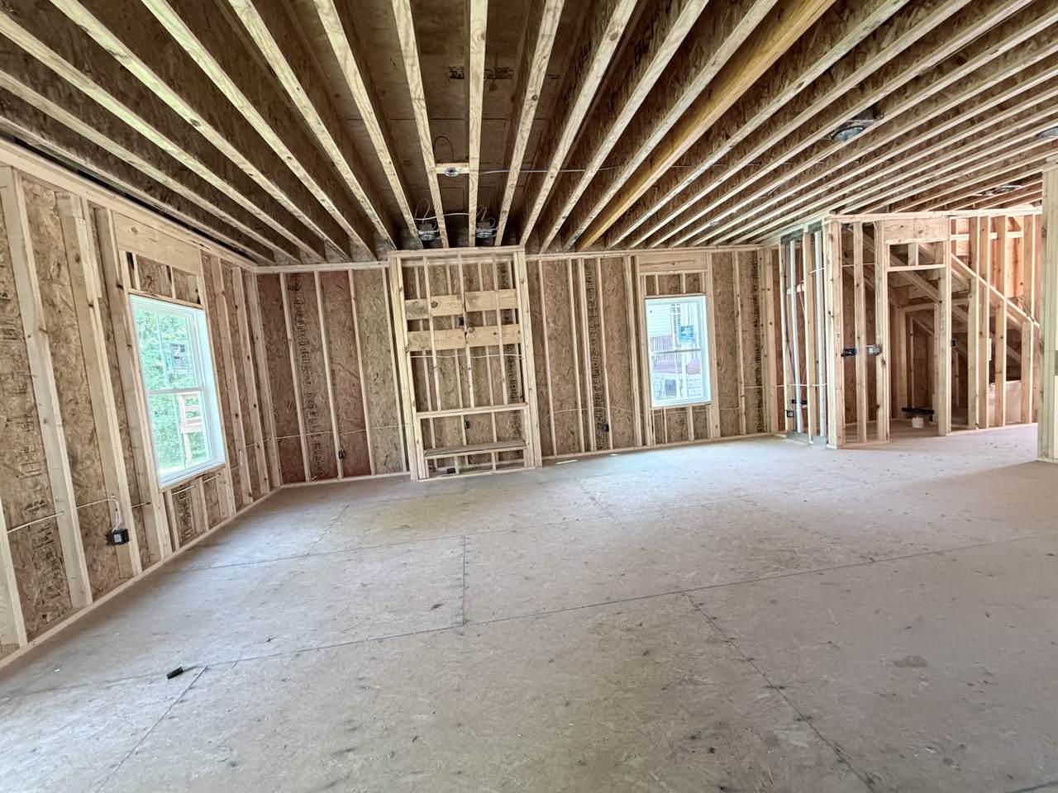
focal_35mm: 14
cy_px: 396
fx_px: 428
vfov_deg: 85.7
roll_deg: +5.2
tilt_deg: -4.8
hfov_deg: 102.1
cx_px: 529
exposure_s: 1/60
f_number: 2.2
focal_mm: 2.22
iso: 400
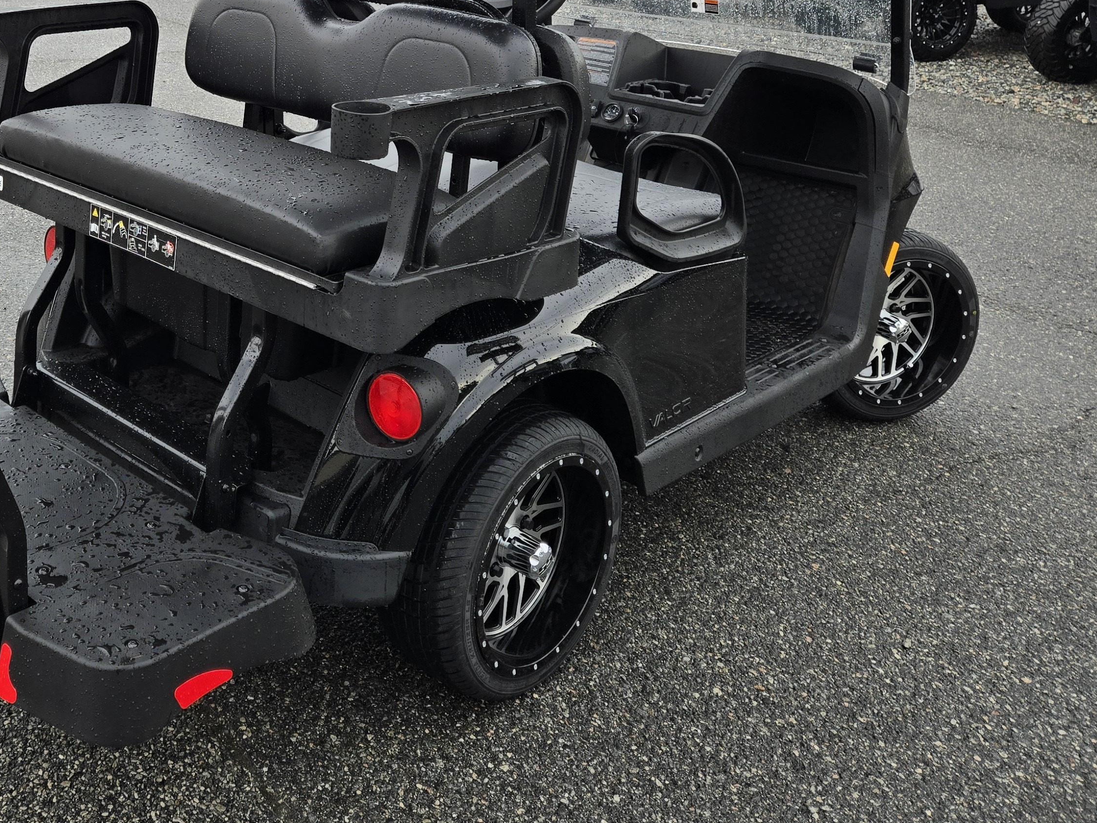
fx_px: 1299
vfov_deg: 33.6
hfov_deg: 44.2
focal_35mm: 41
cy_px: 112
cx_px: 269
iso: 50
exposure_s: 1/180
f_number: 1.8
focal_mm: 5.4
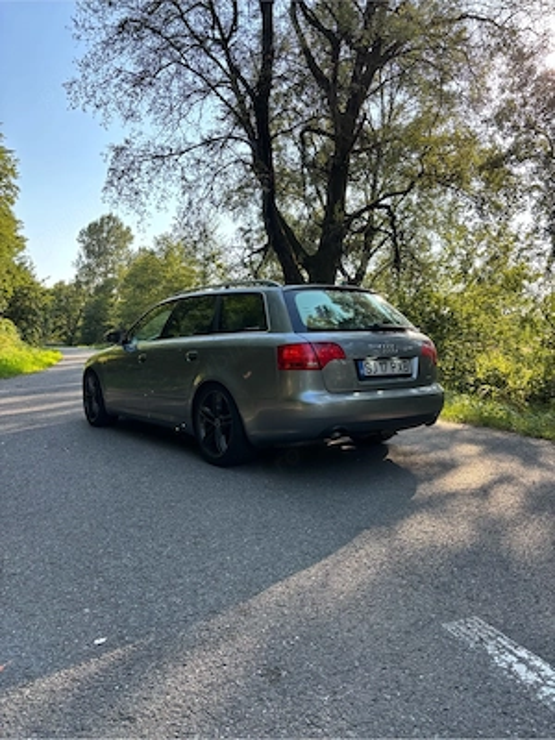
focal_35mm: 26
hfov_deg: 53.1
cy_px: 370
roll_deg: +0.2
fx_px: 556
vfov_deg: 67.3
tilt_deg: -2.3
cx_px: 278
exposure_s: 1/456
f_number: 1.6
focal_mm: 5.96
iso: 50
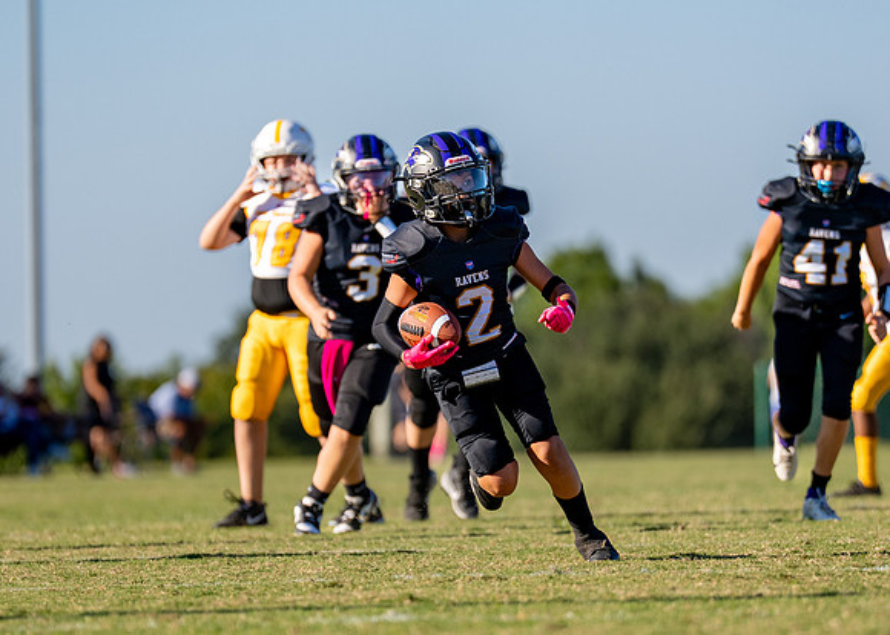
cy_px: 383
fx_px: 9366
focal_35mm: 371
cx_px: 447
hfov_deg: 5.4
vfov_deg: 3.9
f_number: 2.8
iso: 160
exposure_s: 1/3200
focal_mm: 200
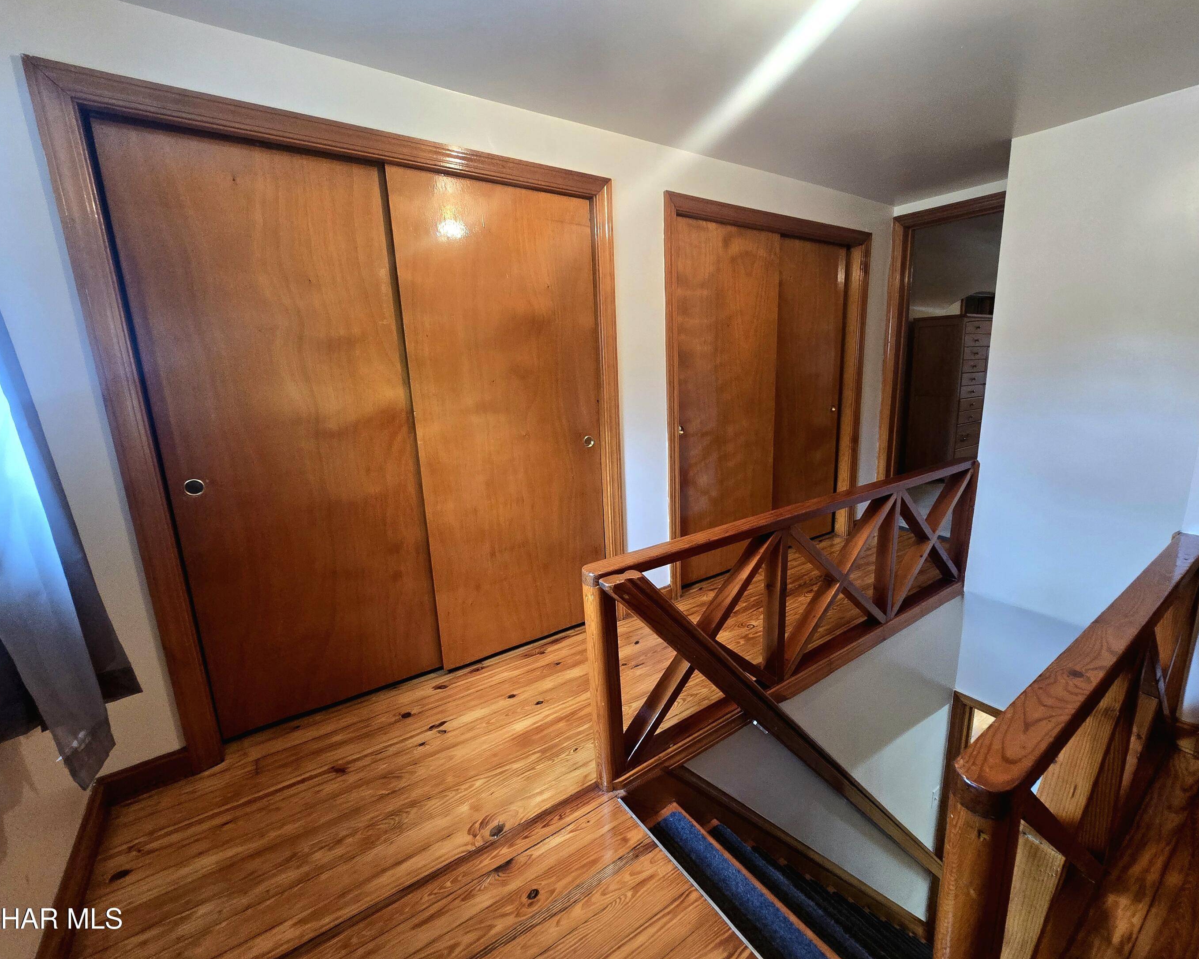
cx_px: 641
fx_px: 497
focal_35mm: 14
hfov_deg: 100.5
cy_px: 468
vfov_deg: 88.0
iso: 320
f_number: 2.2
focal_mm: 2.2
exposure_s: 1/60.2
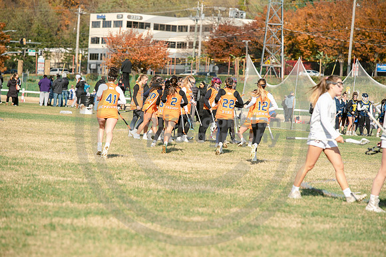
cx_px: 193
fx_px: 2145
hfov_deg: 10.3
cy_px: 128
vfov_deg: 6.9
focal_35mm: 200
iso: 250
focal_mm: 200
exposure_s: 1/1600
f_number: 5
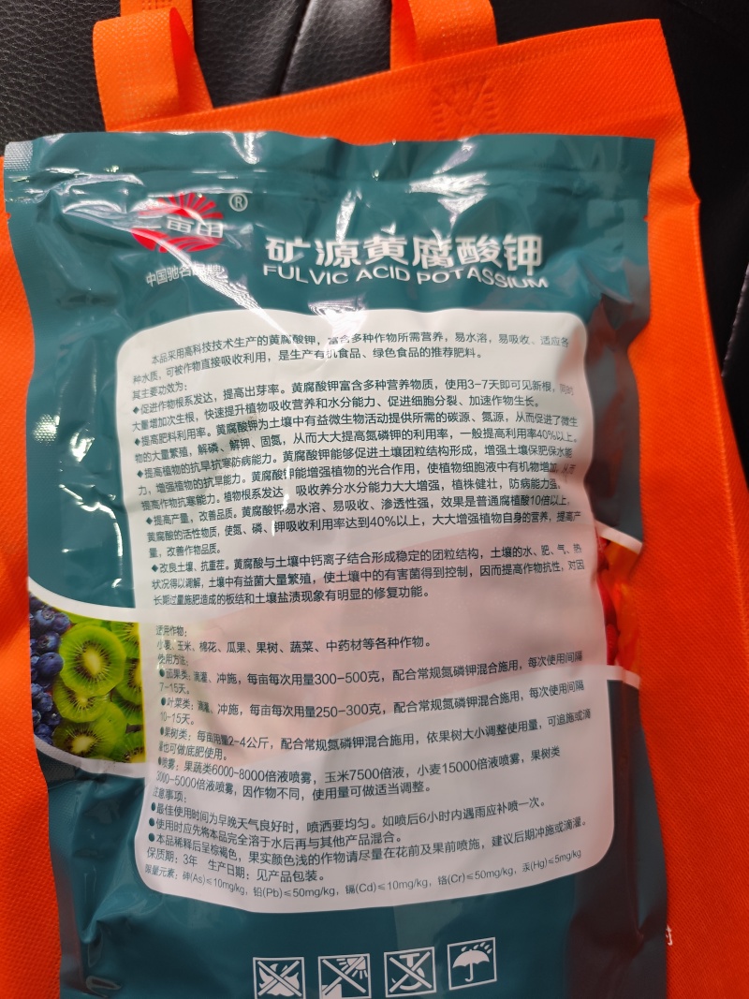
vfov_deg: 73.9
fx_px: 664
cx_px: 374
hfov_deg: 58.9
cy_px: 500
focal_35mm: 23
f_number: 1.65
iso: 640
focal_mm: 6.14
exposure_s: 1/50
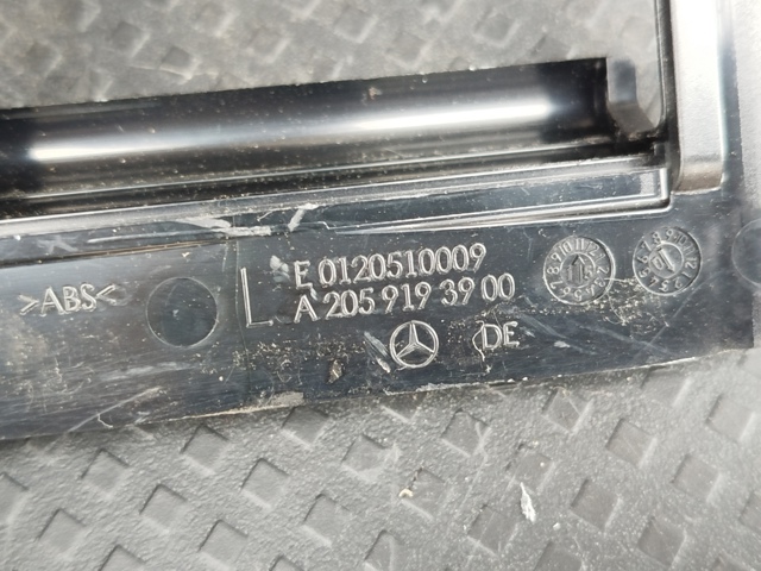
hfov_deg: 39.7
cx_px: 380
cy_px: 286
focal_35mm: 48
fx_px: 1055
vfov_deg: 30.3
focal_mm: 5.31
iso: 640
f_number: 1.7
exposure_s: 1/33
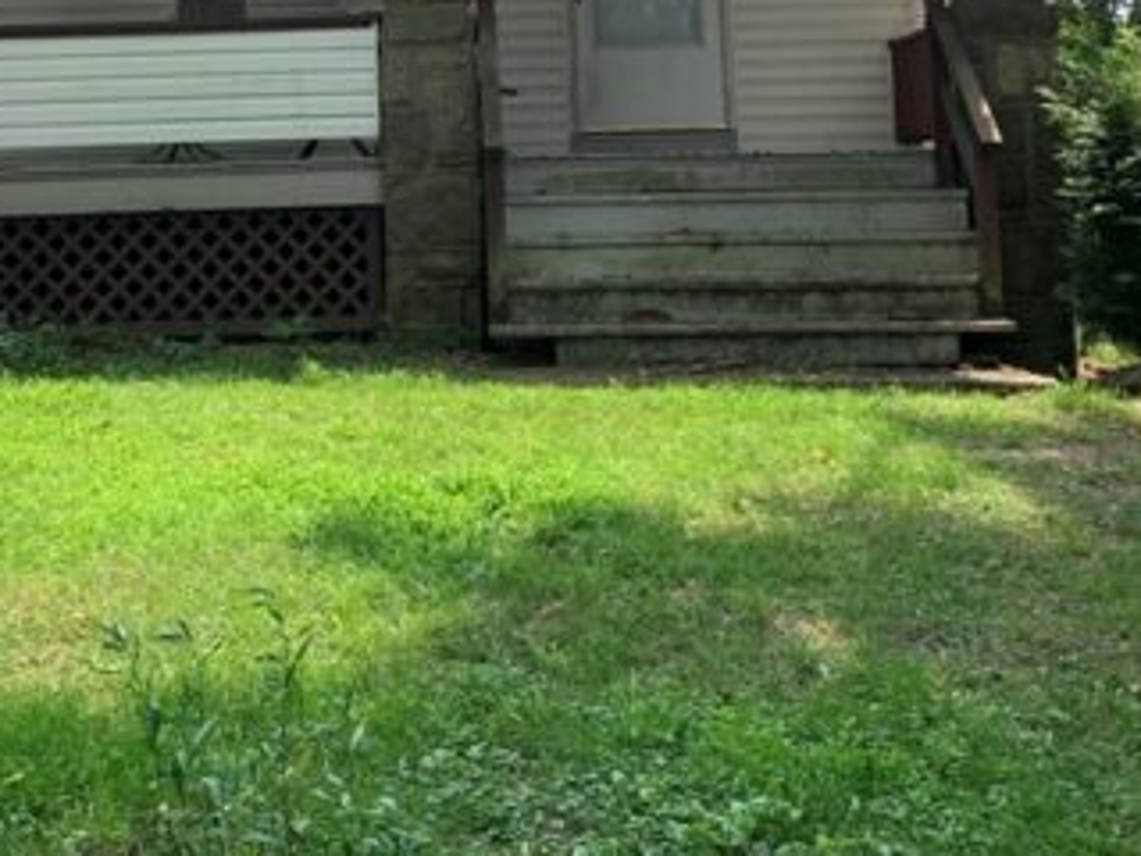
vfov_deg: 21.6
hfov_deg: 29.7
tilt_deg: +6.6
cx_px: 431
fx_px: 2143
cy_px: -36
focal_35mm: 65
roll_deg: +2.0
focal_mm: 4.25
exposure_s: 1/849
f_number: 1.8
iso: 25
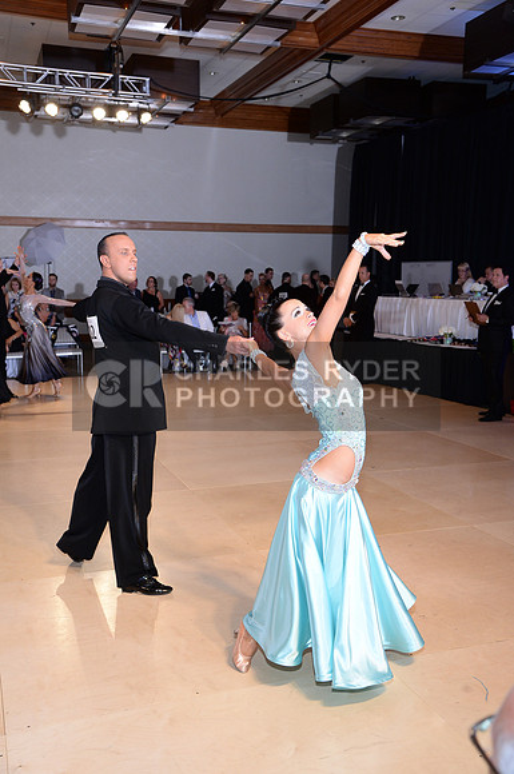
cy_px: 387
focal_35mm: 38
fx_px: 816
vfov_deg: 50.8
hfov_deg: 35.0
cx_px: 257
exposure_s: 1/250
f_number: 5.6
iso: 1250
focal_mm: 38
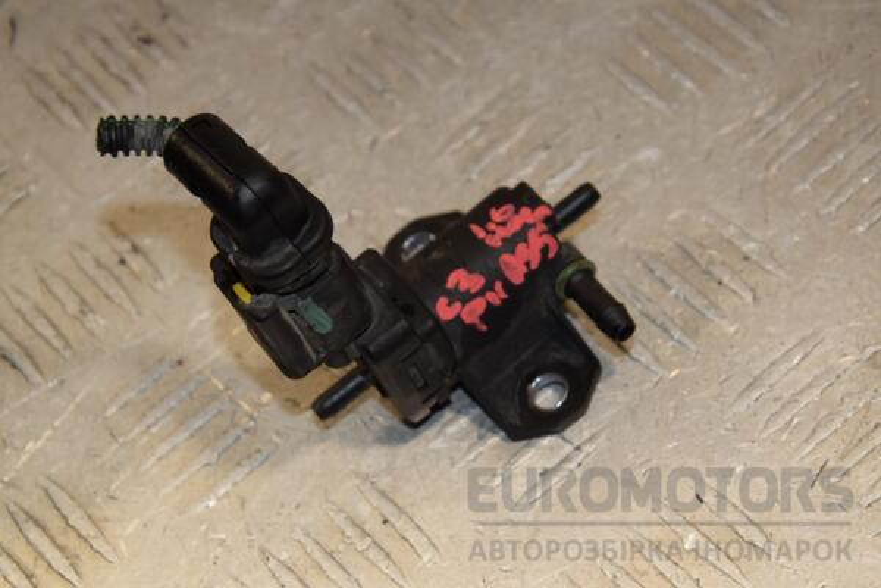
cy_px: 294
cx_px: 440
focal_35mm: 112
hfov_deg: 18.2
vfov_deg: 12.2
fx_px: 2753
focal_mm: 75
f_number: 9
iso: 800
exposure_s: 1/200
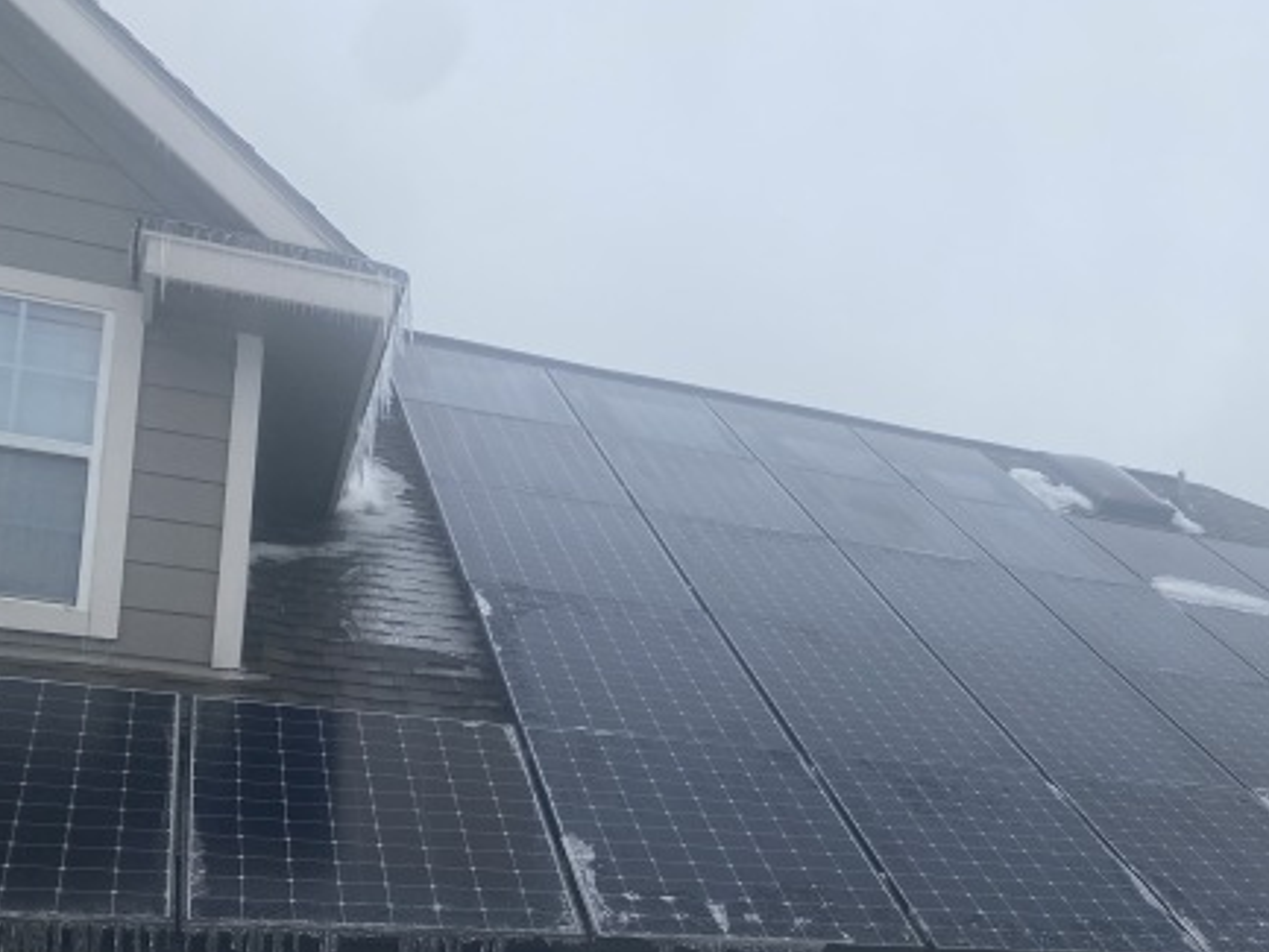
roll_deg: +3.2
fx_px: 1760
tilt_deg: +14.4
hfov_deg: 37.4
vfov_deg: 29.4
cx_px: 1111
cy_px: 797
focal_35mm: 48
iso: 32
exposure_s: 1/6757
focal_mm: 4.25
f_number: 1.8
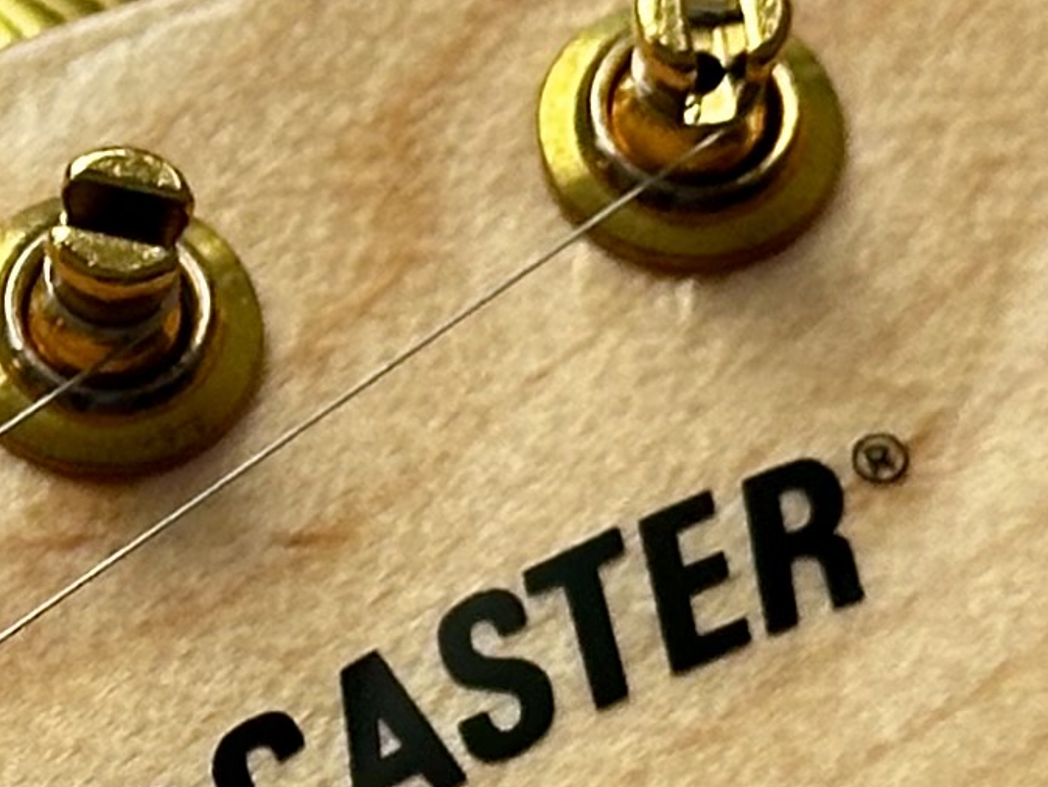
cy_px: 1221
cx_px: -723
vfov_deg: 5.1
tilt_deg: -65.9
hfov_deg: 6.8
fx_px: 8692
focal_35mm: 287
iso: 80
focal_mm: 6.86
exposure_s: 1/66
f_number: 1.78
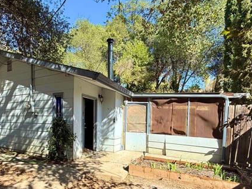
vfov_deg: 61.9
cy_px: 126
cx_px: 102
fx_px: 153
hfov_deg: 78.1
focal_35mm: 21
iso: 50
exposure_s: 1/955
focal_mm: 2.22
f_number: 2.2
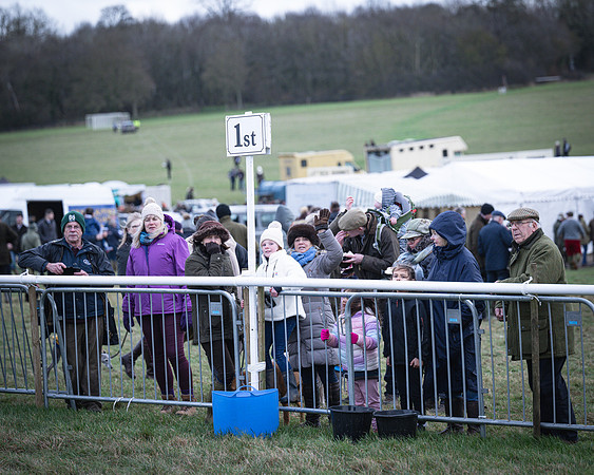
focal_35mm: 137
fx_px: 2416
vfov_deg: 11.2
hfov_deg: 14.0
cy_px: 211
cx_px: 303
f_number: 2.8
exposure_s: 1/2000
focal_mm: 110
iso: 800
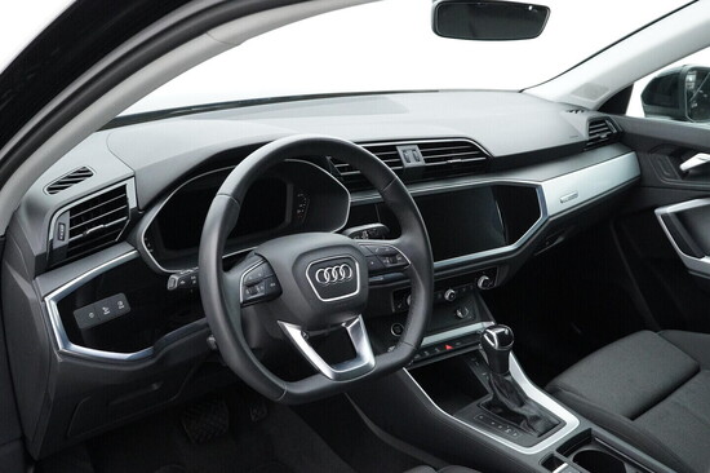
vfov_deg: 36.8
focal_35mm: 36
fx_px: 710
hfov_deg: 53.2
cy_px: 236
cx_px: 355
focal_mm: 24
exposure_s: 1/250
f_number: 6.3
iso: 5000
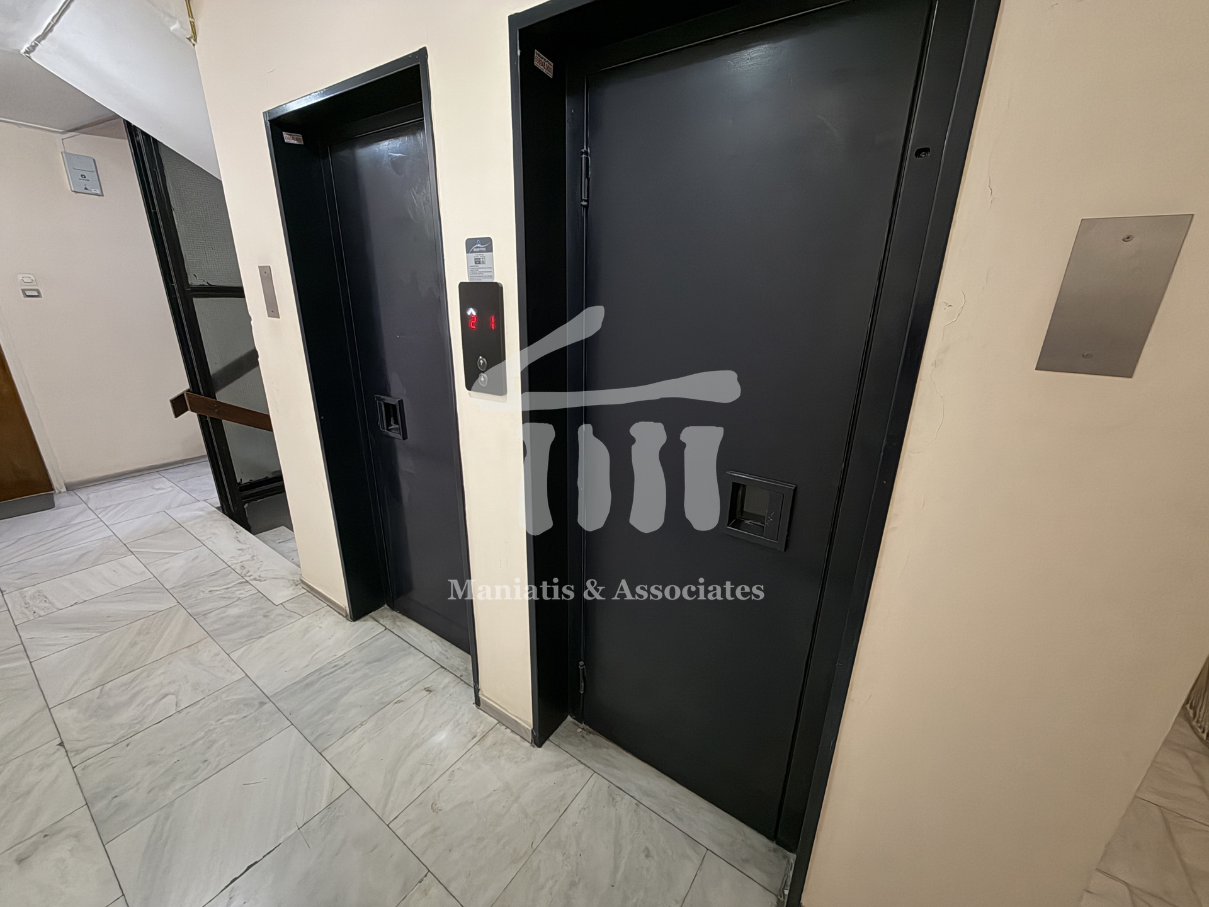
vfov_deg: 85.7
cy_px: 454
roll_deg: -1.0
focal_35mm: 14
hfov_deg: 102.1
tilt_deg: -18.4
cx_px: 604
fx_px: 489
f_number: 2.2
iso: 800
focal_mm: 2.22
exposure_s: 1/33
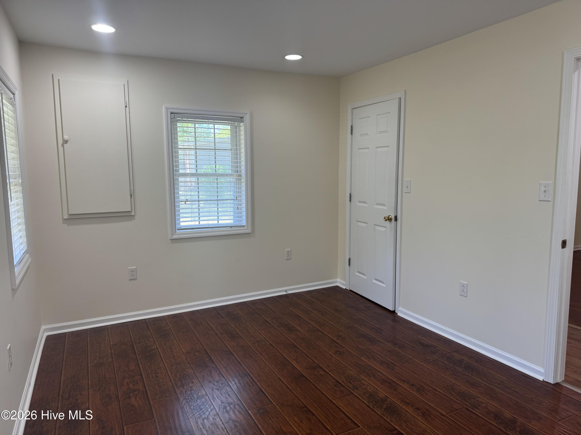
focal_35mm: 24
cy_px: 218
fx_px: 403
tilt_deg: -5.6
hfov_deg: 71.6
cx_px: 290
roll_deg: +0.1
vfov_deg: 56.8
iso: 100
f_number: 1.78
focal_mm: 6.76
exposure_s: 1/120
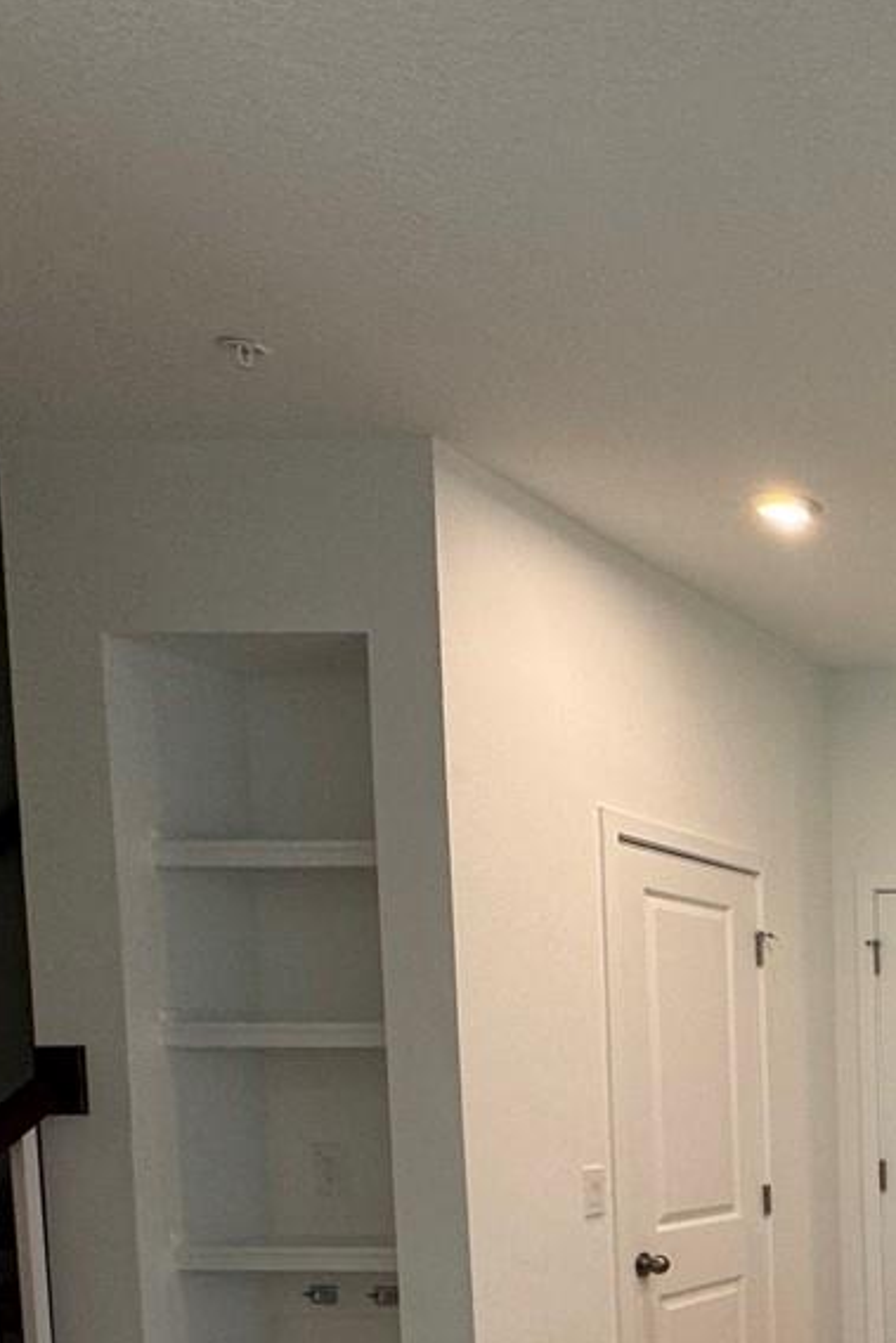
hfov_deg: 23.2
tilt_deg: -5.3
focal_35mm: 41
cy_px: 1177
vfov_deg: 43.8
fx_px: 1530
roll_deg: -0.6
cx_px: 1475
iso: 125
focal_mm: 2.22
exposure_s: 1/120
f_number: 2.2
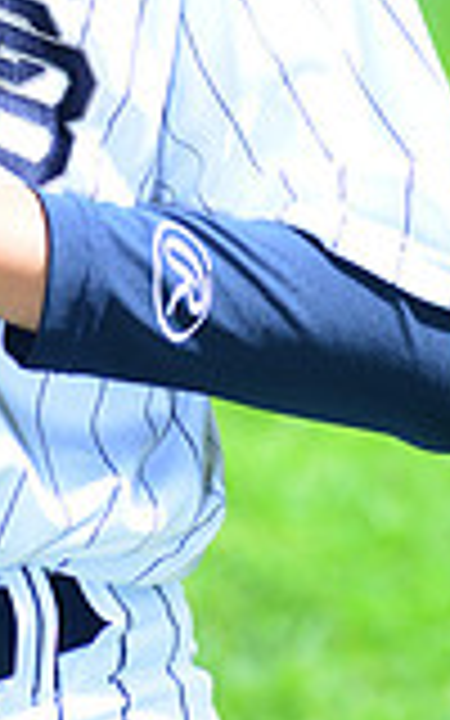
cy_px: -194
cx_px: -164
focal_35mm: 536
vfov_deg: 3.9
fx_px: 10518
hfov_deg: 2.4
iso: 200
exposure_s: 1/200
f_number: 8
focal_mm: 145
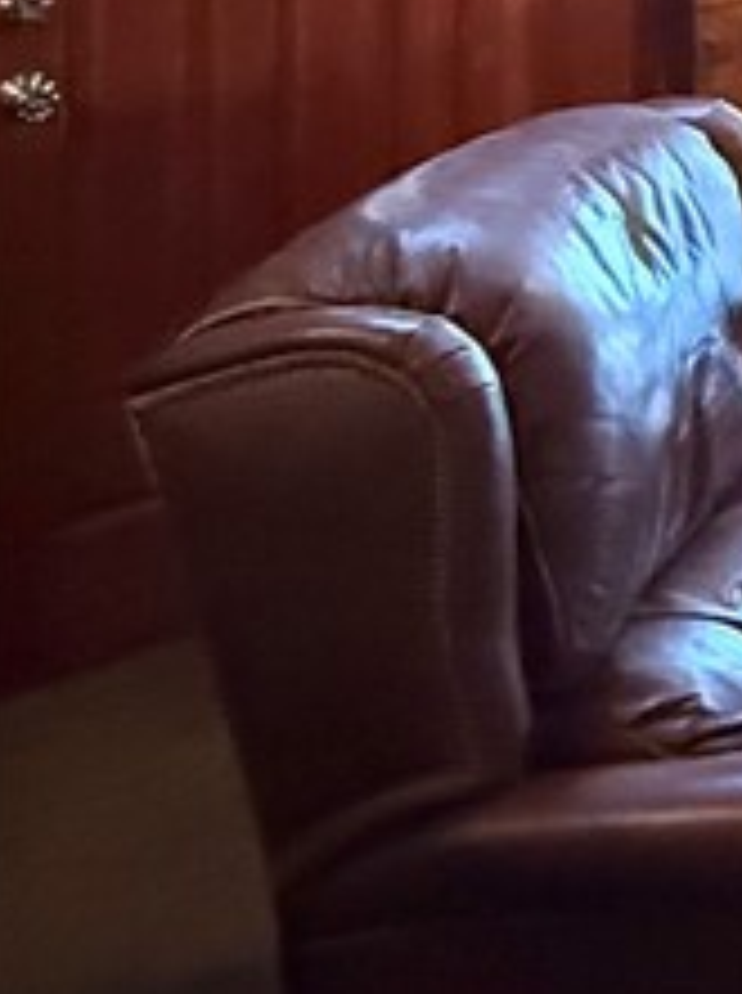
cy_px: -387
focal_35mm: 65
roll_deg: -2.2
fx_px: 1863
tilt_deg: -1.8
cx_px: 1704
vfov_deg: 24.8
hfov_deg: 15.1
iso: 1000
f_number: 2.2
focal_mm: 2.22
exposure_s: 1/40
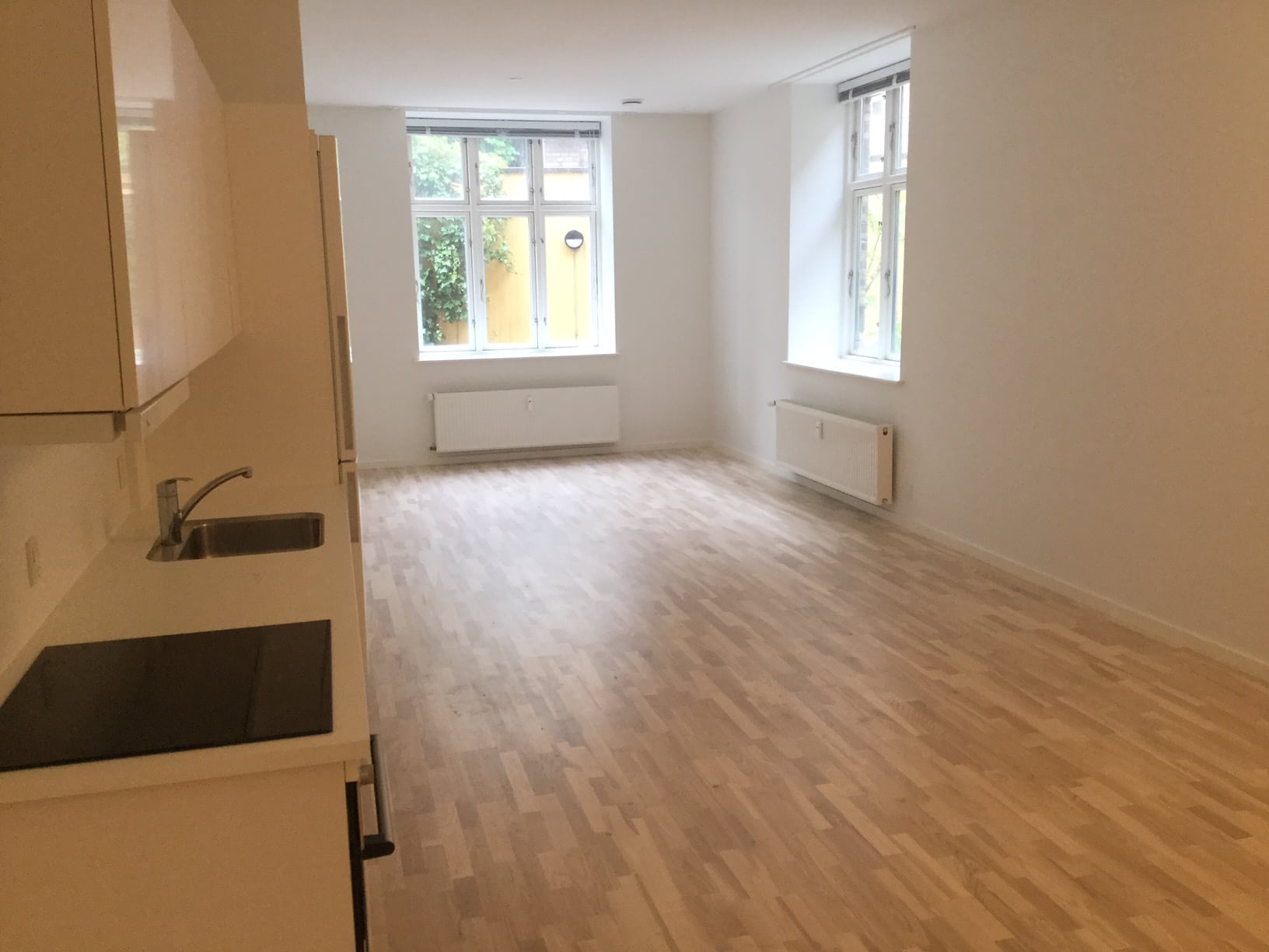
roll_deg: +1.0
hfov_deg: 58.4
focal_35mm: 31
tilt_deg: -10.1
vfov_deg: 45.4
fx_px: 1136
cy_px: 476
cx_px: 634
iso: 80
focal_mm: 3.3
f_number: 2.4
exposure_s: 1/33
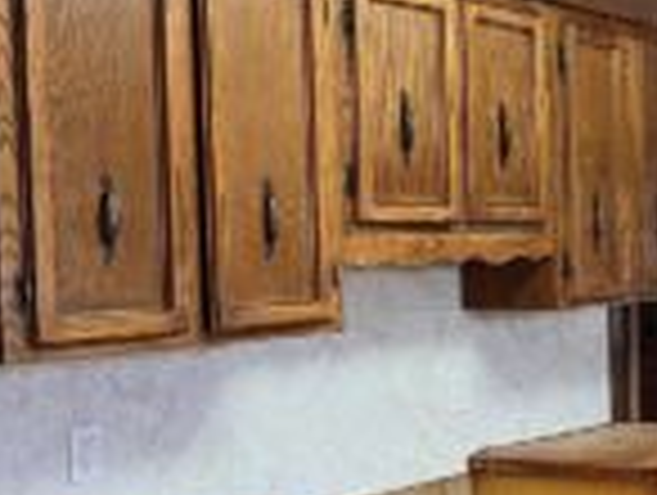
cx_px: 738
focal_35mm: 71
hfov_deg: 25.2
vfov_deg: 20.8
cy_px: 292
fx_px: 1350
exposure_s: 1/68
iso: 100
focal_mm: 5.7
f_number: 1.5
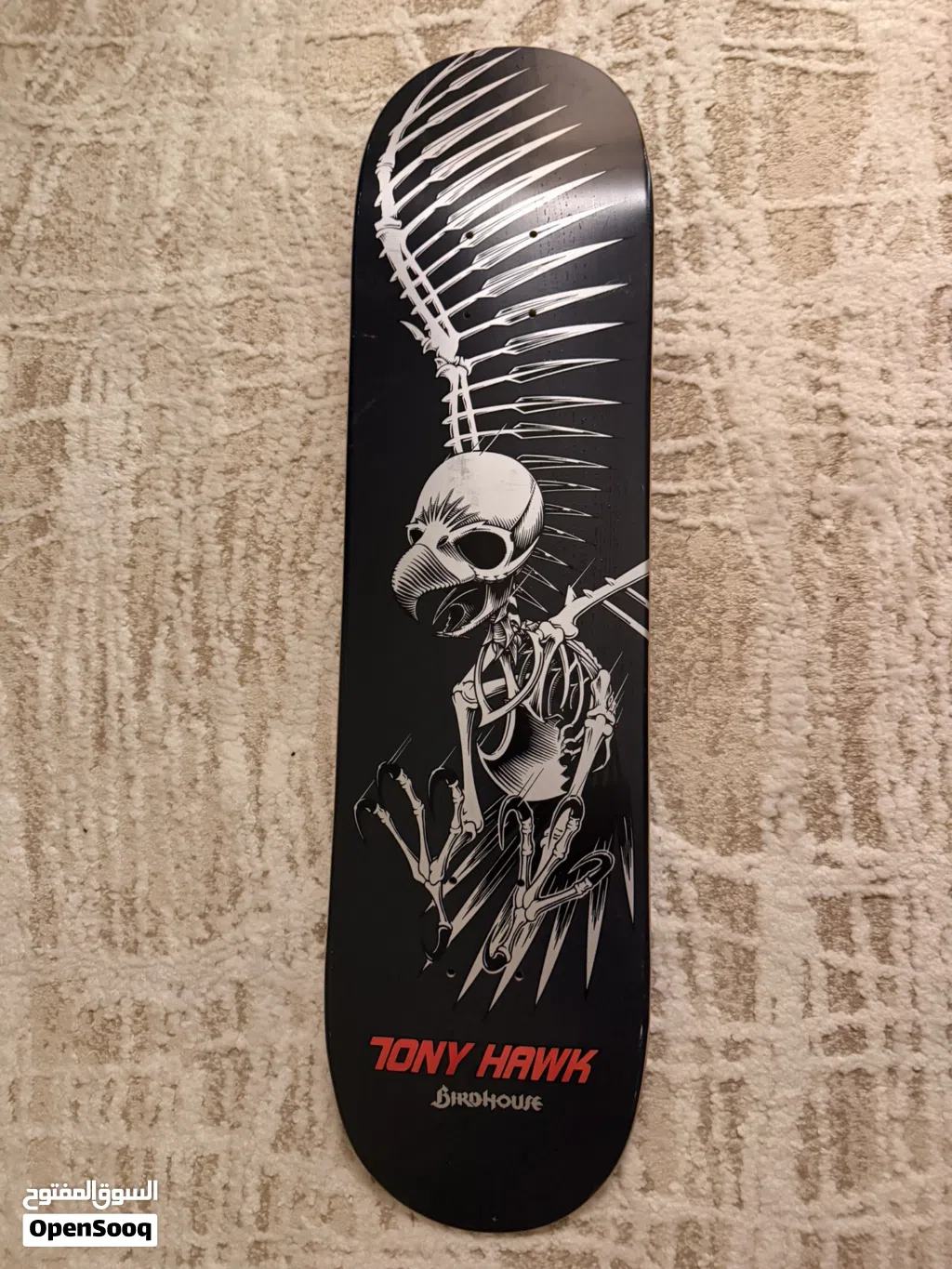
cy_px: 634
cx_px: 476
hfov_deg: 56.8
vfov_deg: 71.6
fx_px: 880
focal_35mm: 24
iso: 1000
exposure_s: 1/33
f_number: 1.78
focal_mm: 6.76
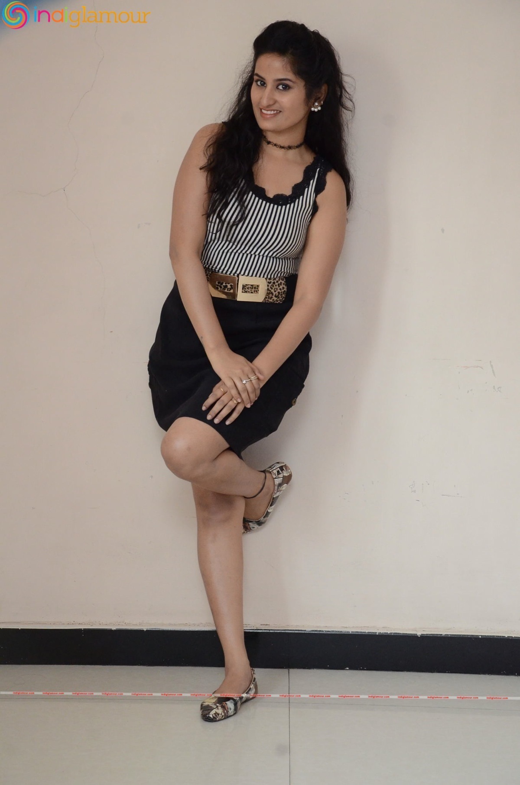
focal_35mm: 99
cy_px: 392
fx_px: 2155
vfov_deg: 20.7
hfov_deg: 13.8
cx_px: 260
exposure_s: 1/125
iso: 2000
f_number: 5.6
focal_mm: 66
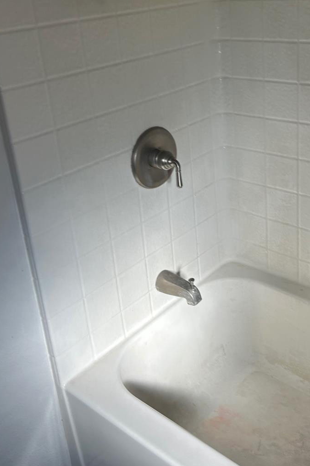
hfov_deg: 33.2
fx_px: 517
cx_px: 194
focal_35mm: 40
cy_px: 160
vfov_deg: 47.8
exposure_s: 1/121
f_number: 1.5
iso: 40
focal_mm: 5.7
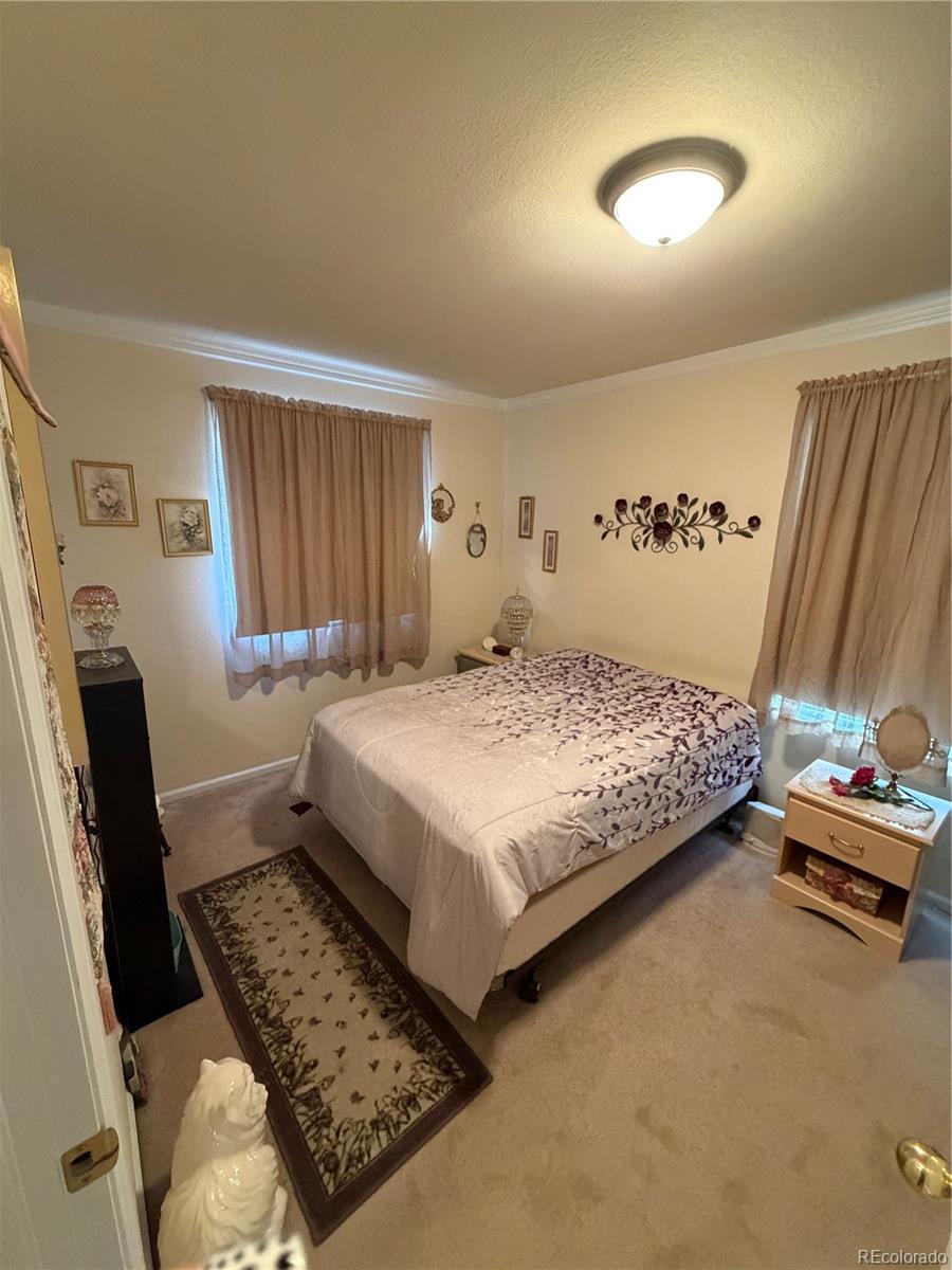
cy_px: 635
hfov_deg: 85.7
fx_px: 513
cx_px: 476
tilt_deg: -13.3
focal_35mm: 14
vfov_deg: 102.1
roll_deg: -1.3
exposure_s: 1/60
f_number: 2.2
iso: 640
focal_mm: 2.22
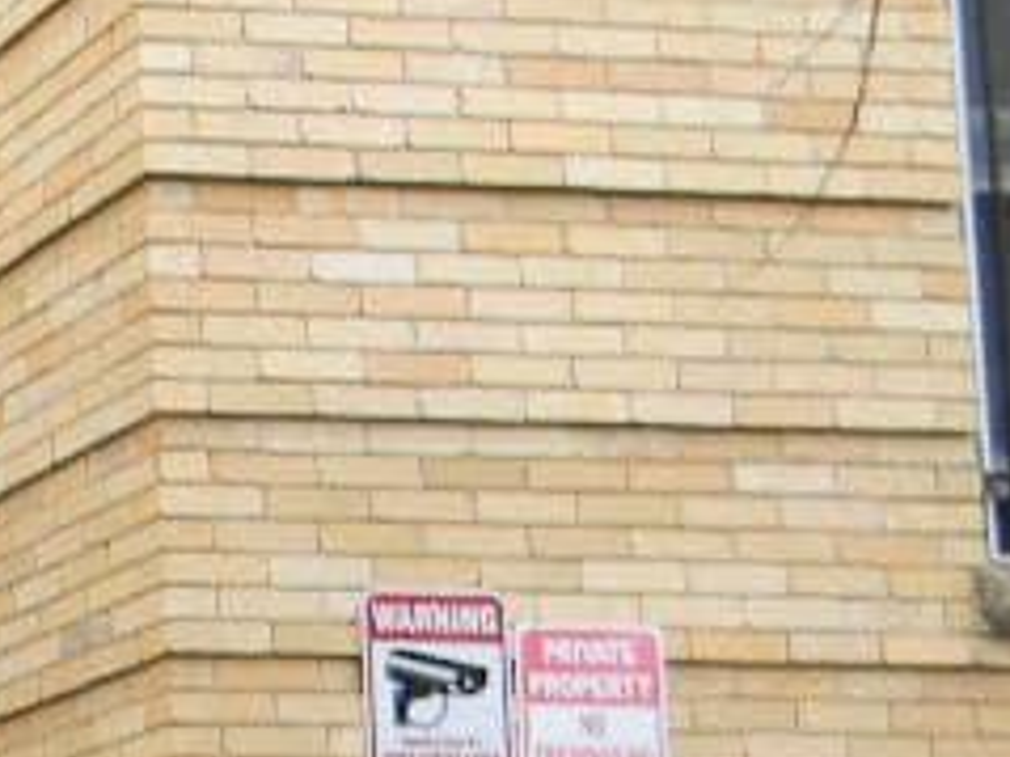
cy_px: 930
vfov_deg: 12.0
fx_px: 3500
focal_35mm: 120
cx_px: -938
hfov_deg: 14.1
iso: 80
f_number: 3.5
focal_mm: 5
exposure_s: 1/30.5
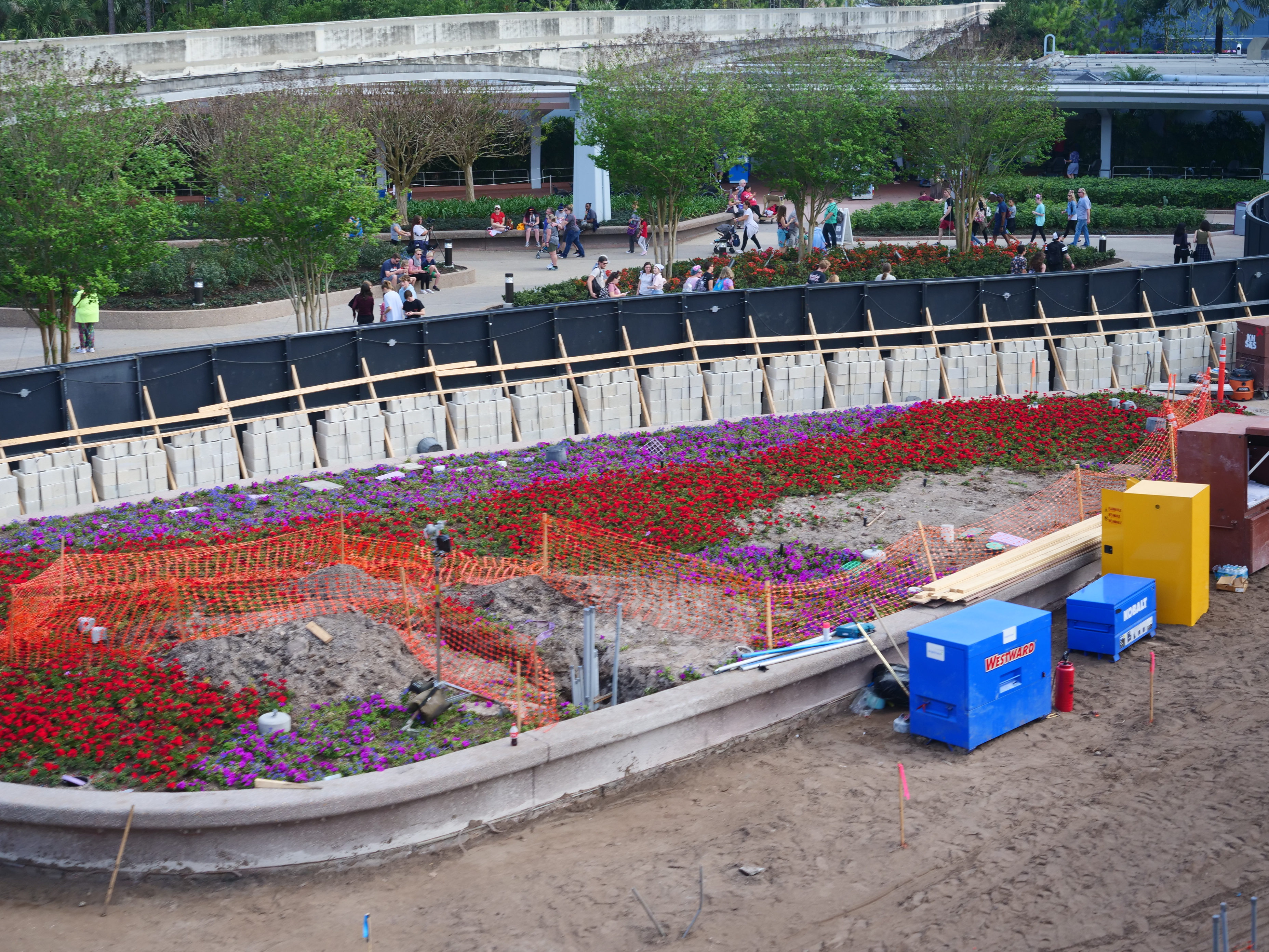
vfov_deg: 26.1
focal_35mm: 56
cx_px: 634
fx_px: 2053
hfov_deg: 34.3
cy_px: 476
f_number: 3.6
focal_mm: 28
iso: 200
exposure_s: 1/250
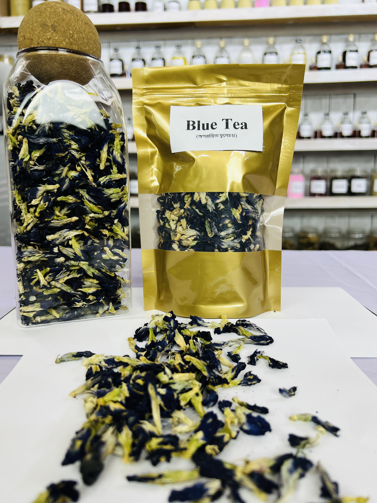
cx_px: 195
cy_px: 243
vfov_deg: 65.3
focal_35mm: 27
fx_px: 392
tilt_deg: -9.4
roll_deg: +1.2
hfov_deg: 51.3
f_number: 1.5
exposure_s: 1/101
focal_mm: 5.7
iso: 32
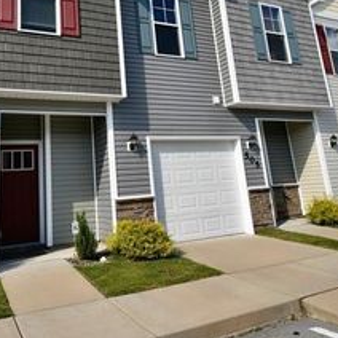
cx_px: 123
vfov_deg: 52.4
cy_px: 98
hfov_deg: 53.3
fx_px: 331
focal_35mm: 30
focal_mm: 10
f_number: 10
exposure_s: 1/400
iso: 250
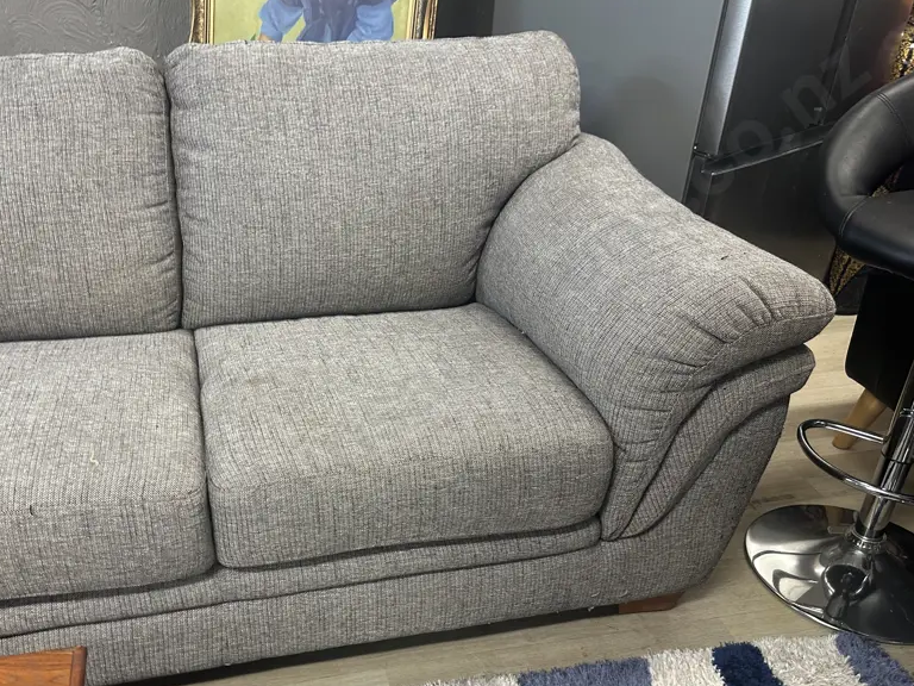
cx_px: 371
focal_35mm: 32
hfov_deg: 56.4
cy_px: 426
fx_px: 845
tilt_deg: -32.3
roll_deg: +0.4
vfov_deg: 43.8
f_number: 1.78
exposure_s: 1/50
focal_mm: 6.86
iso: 160
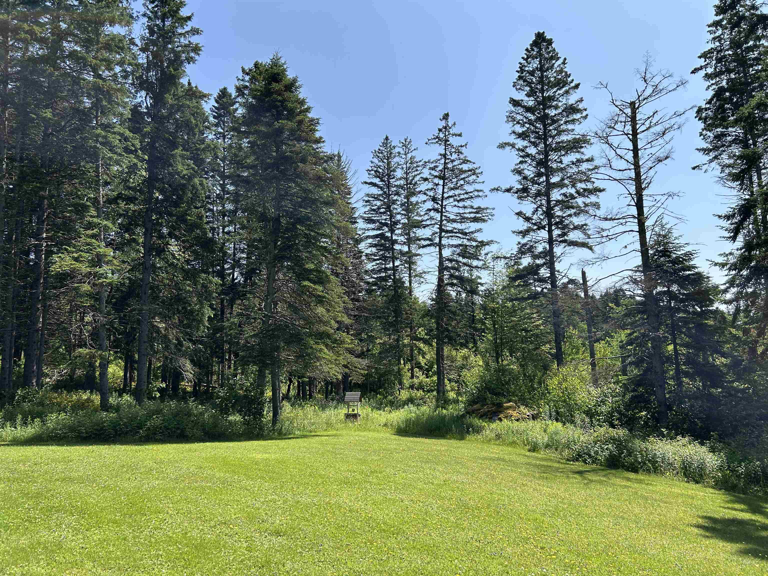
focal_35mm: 26
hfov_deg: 67.3
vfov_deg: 53.1
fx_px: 577
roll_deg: +1.9
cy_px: 288
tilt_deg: +7.9
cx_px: 384
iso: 50
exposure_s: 1/3257
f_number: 1.5
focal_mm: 5.7
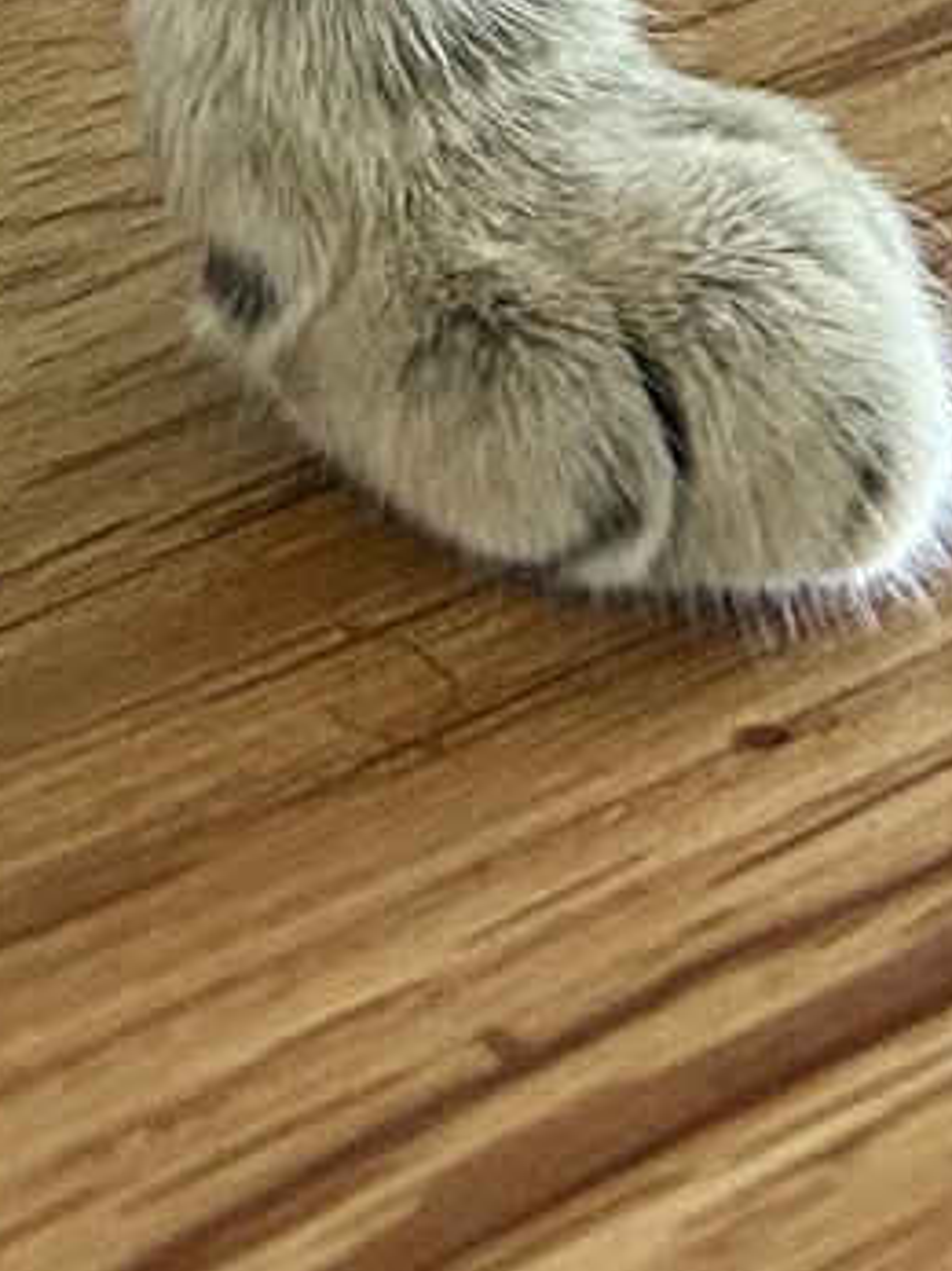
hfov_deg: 9.0
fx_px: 5871
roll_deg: -1.1
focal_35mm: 160
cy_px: -2178
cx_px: -494
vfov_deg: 10.1
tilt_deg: -8.7
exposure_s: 1/60
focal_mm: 5.7
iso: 200
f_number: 1.5
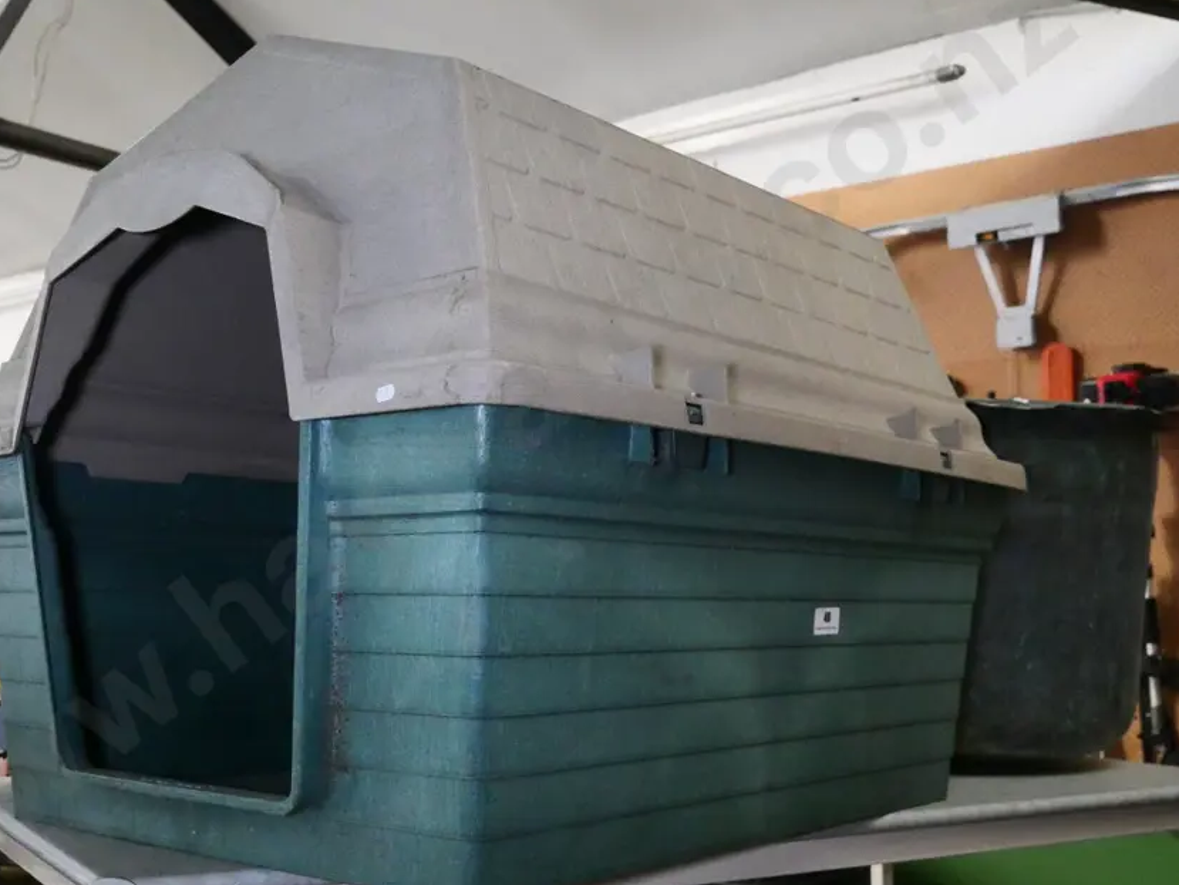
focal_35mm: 42
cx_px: 474
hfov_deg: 44.6
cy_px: 444
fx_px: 1431
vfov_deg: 34.4
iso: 6400
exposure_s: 1/320
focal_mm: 17
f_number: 3.9
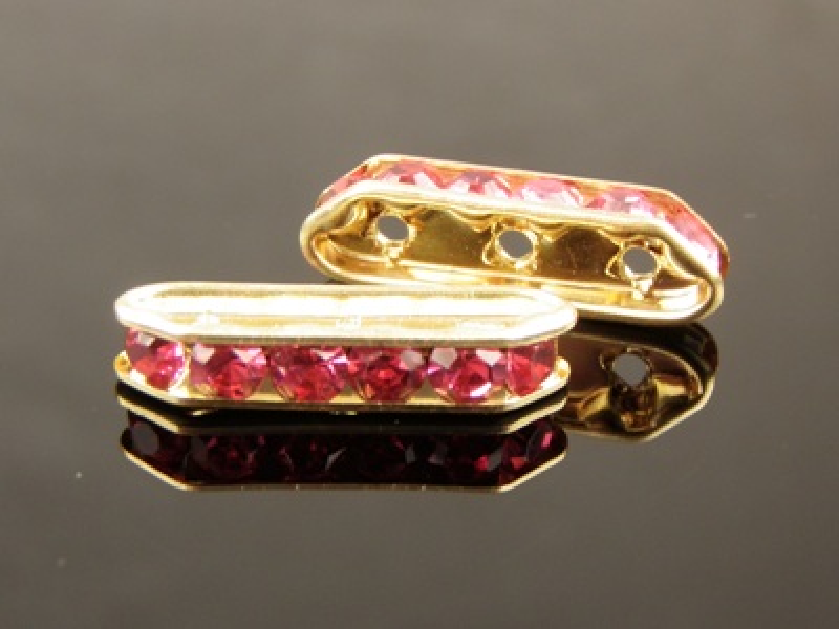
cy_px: 314
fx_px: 1236
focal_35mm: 51
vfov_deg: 28.6
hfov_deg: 37.5
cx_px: 420
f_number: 4
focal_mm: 9.13
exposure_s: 1/40
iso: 160
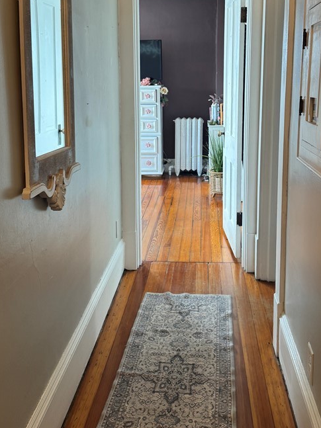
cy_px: 152
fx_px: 470
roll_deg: -1.9
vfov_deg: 48.4
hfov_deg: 37.6
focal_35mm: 38
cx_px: 185
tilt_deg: -8.9
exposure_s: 1/60
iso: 125
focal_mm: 6.76
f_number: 1.78
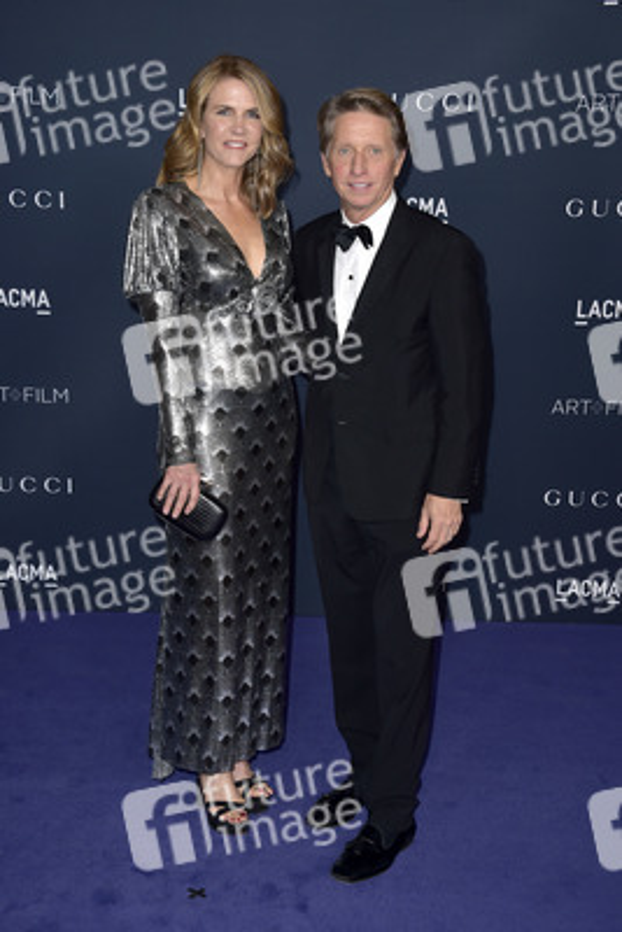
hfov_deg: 26.0
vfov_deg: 38.2
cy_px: 466
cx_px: 311
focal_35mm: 52
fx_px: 1346
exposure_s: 1/250
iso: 500
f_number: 6.3
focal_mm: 52
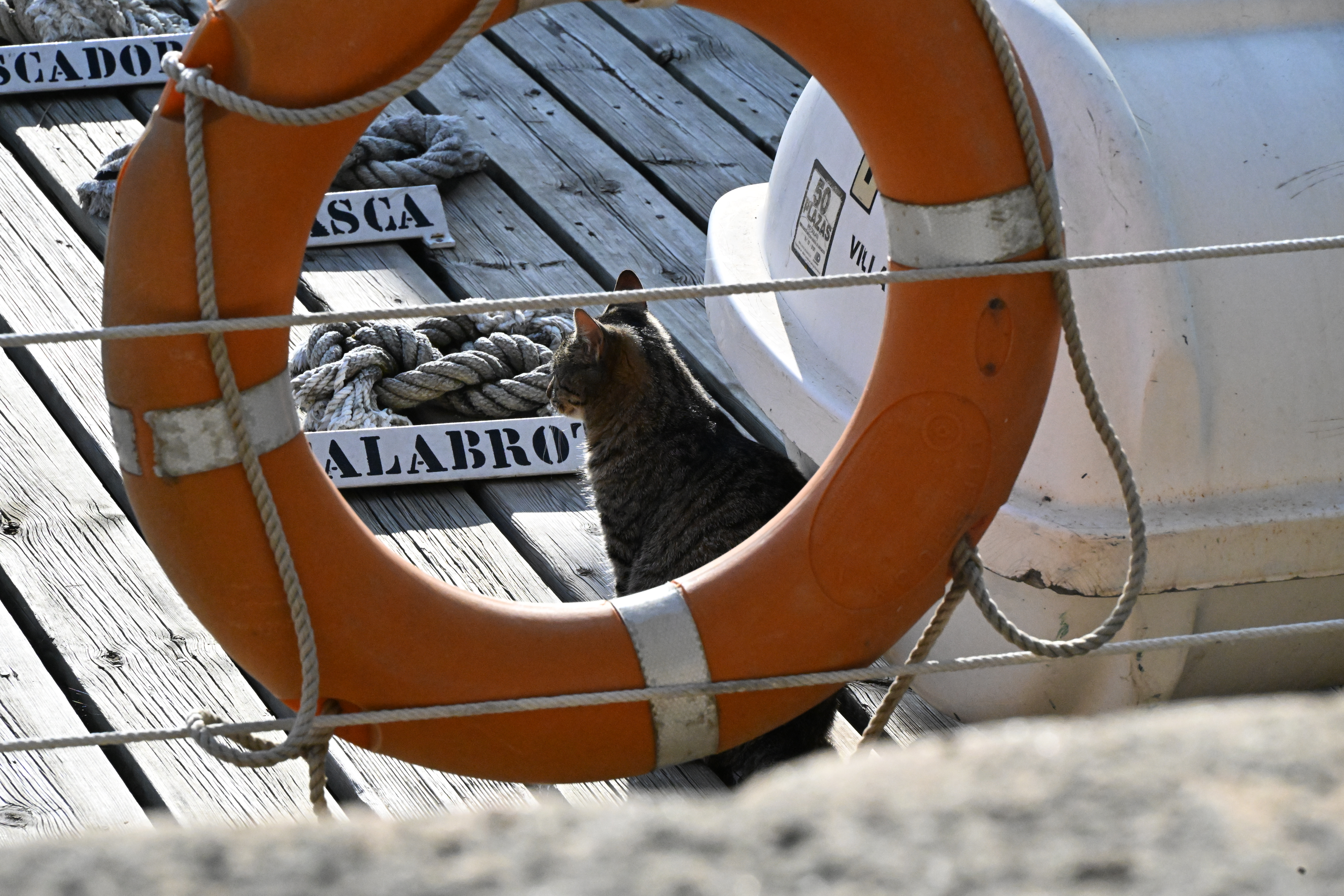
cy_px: 448
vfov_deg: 8.1
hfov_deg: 12.1
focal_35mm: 170
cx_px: 672
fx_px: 6346
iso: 10000
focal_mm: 170
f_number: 16
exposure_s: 1/4000
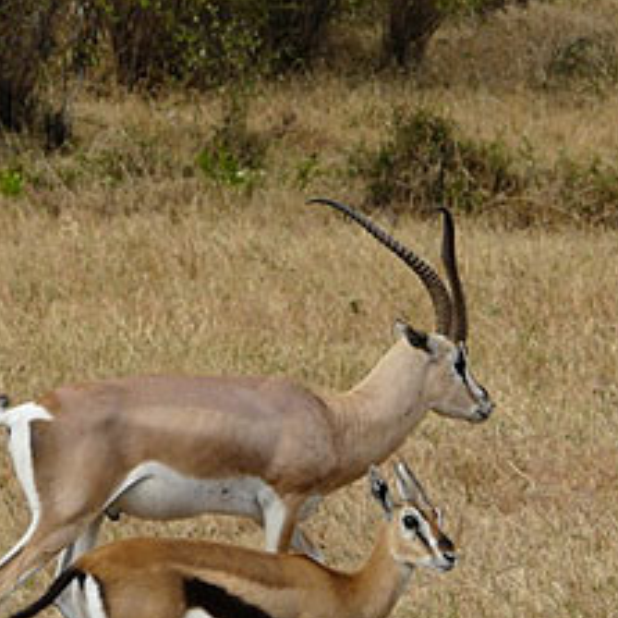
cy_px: 416
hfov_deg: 3.6
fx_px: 9857
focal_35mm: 488
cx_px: 64
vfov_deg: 3.6
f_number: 5
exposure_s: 1/250
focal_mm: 44.9
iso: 100
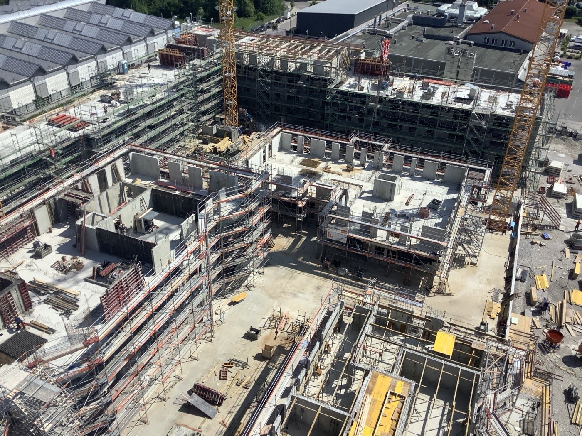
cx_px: 291
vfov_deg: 45.4
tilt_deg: -32.3
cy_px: 218
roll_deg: -0.1
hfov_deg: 58.4
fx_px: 521
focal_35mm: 31
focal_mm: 3.3
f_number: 2.4
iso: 25
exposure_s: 1/1894
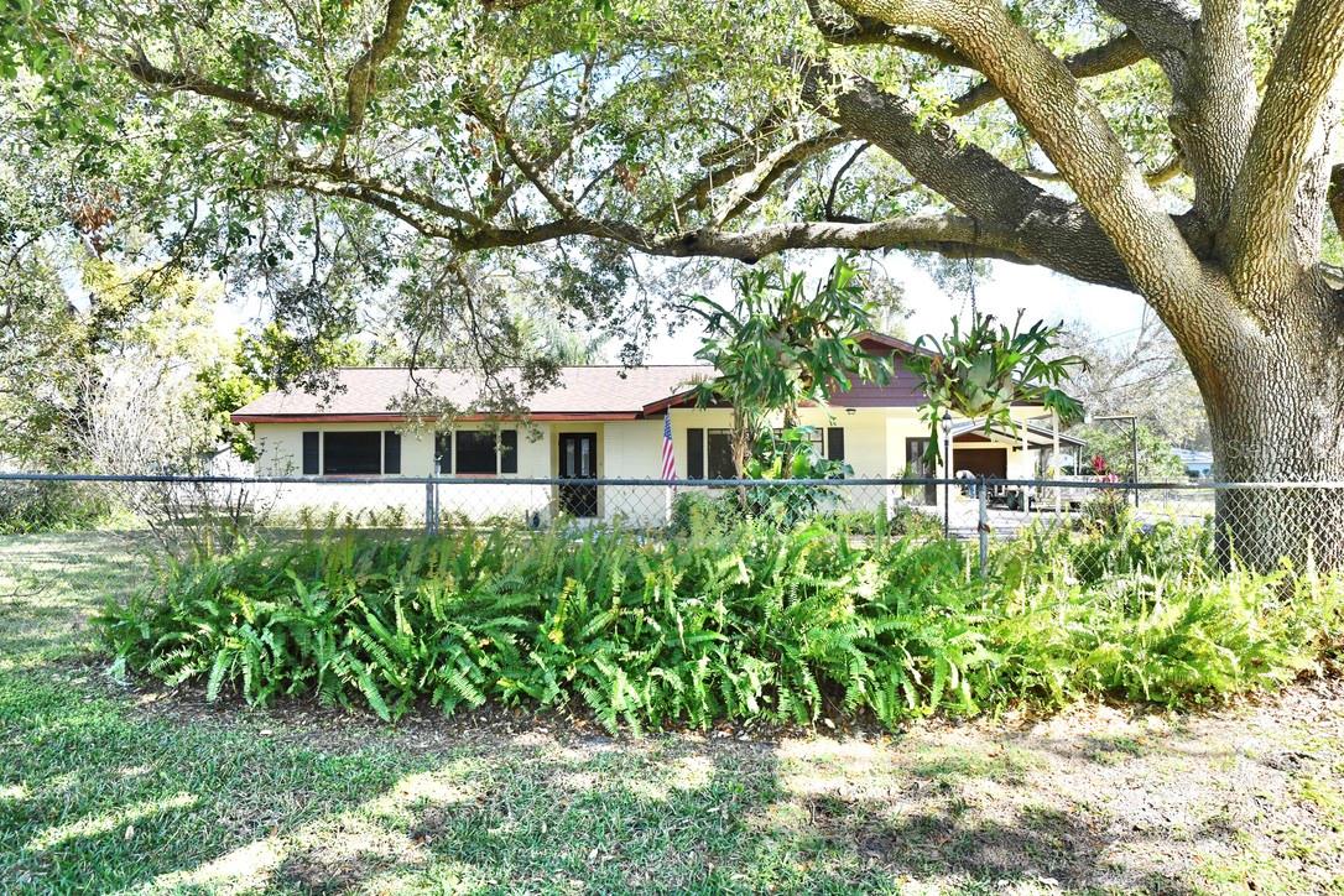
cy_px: 448
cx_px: 672
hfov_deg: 73.7
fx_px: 896
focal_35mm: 24
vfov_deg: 53.1
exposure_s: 1/500
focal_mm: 24
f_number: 8
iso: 2000
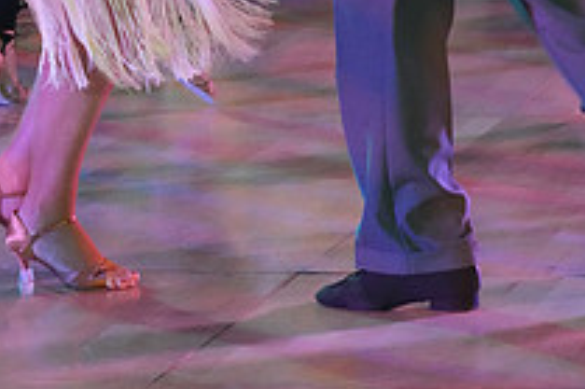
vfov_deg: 4.7
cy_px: -229
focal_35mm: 292
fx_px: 4741
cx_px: 262
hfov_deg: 7.1
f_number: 6.3
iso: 10000
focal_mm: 105
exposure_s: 1/250
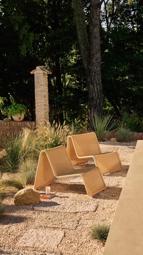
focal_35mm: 67
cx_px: 78
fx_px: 455
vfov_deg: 31.3
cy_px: 127
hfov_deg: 17.9
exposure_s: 1/320
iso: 100
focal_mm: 63.4
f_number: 7.1
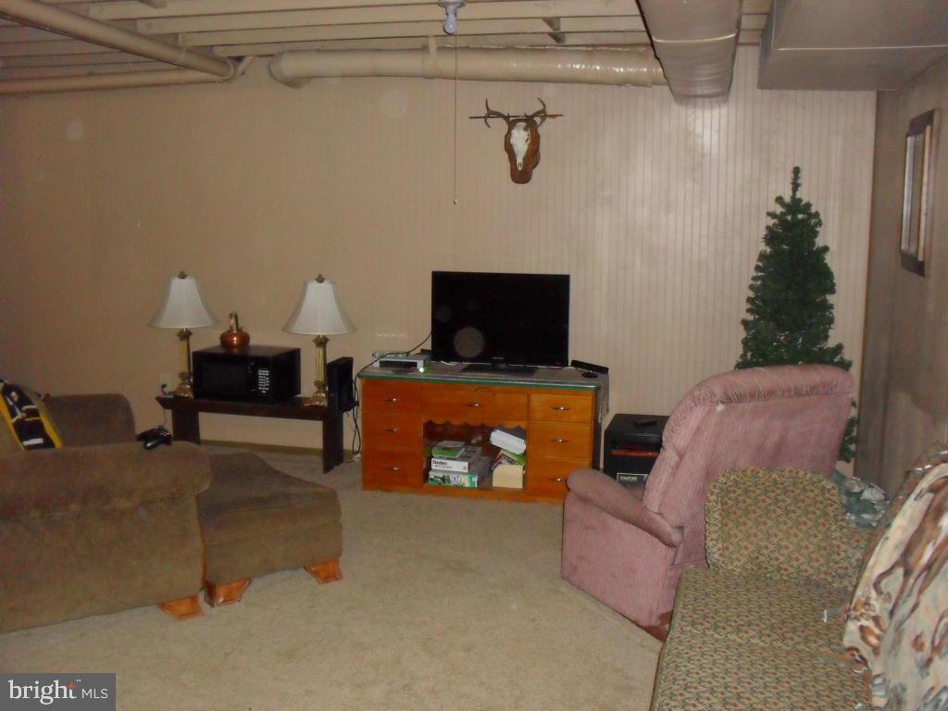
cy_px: 356
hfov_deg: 52.6
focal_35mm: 35
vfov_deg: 40.7
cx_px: 474
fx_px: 959
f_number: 3.2
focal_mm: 6.3
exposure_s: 1/45
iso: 400
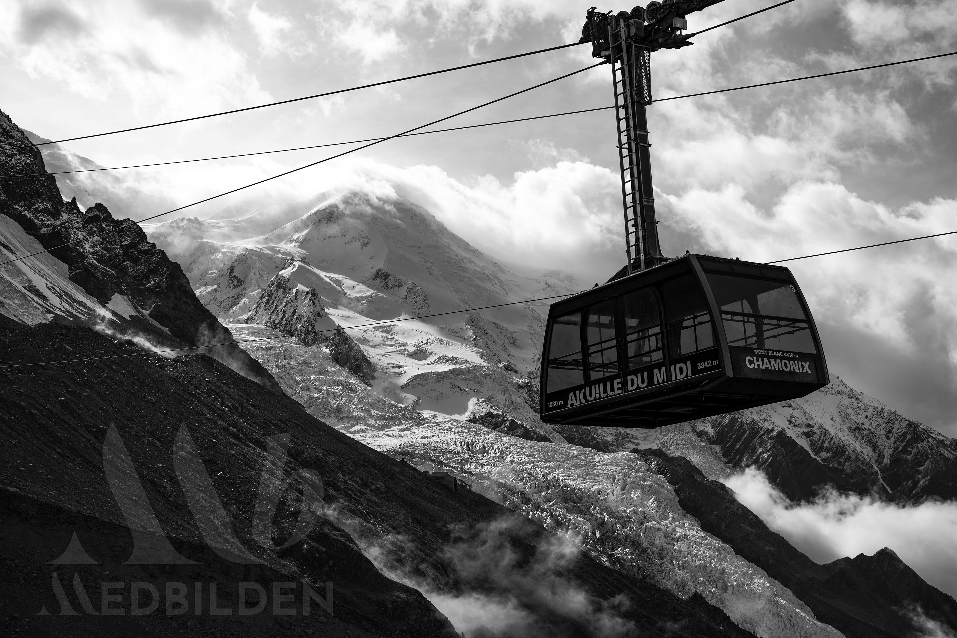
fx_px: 1393
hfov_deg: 37.9
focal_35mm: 52
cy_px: 319
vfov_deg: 25.8
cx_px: 478
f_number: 4.5
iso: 160
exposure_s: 1/1600
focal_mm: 52.4
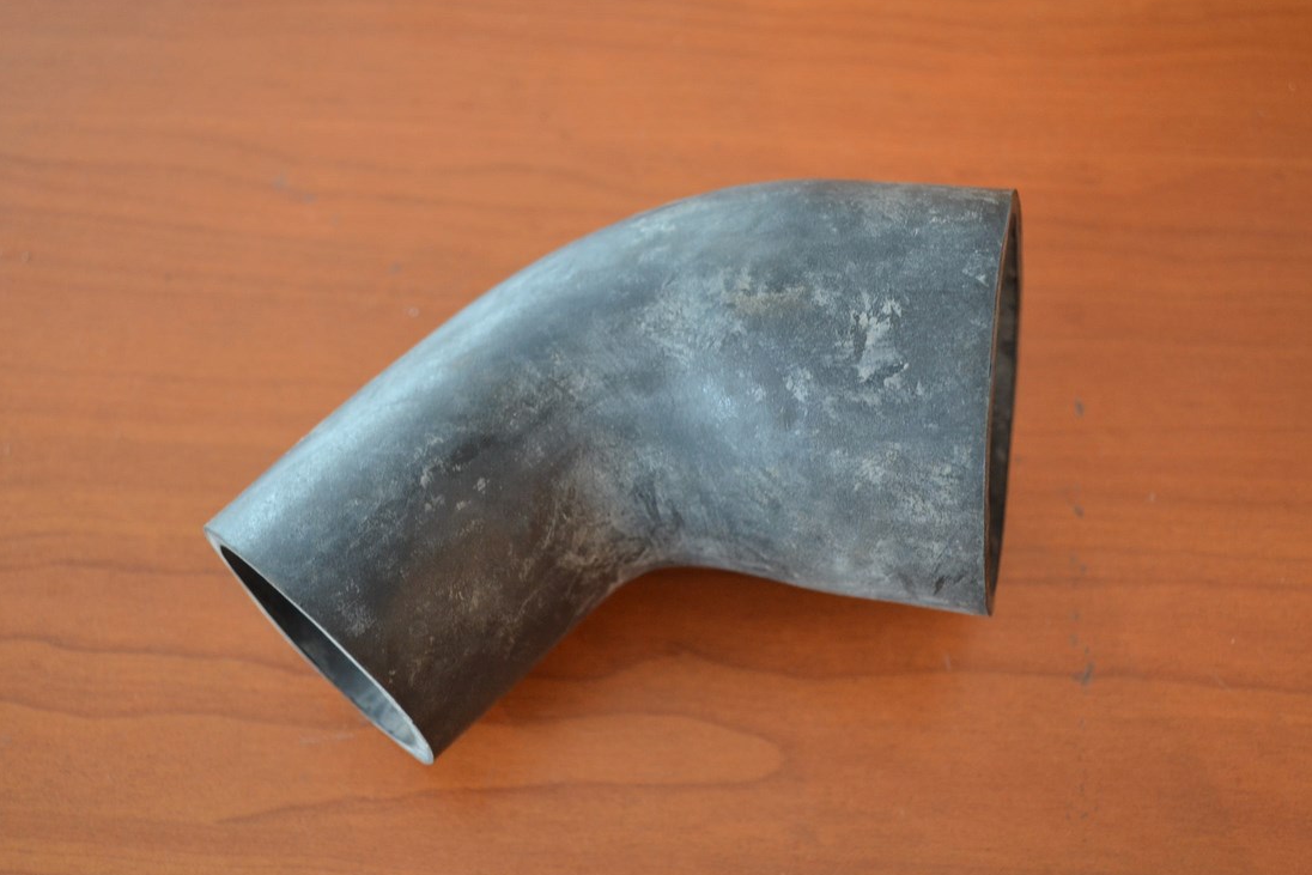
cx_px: 644
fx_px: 1494
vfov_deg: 32.6
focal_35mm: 41
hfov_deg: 47.4
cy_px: 443
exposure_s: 1/15
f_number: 4.2
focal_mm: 26
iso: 1000
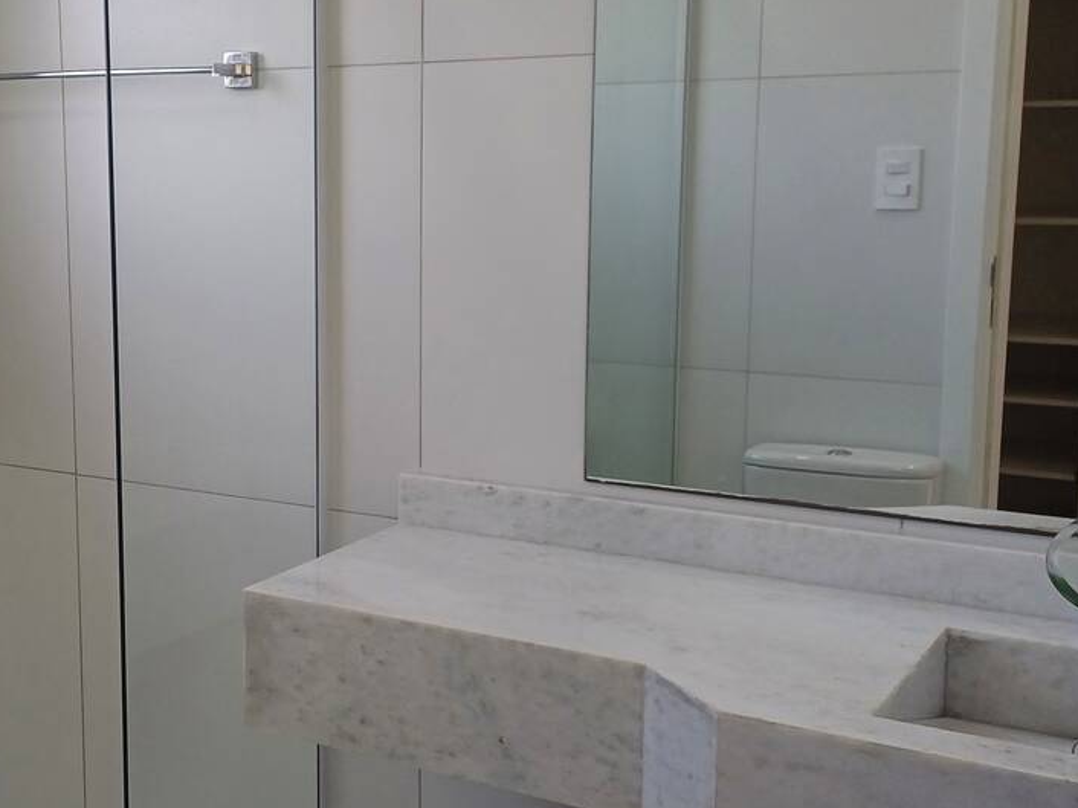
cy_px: 376
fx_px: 1588
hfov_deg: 36.7
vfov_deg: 28.5
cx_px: 278
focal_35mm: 51
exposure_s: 1/60
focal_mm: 4.65
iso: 80
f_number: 1.8
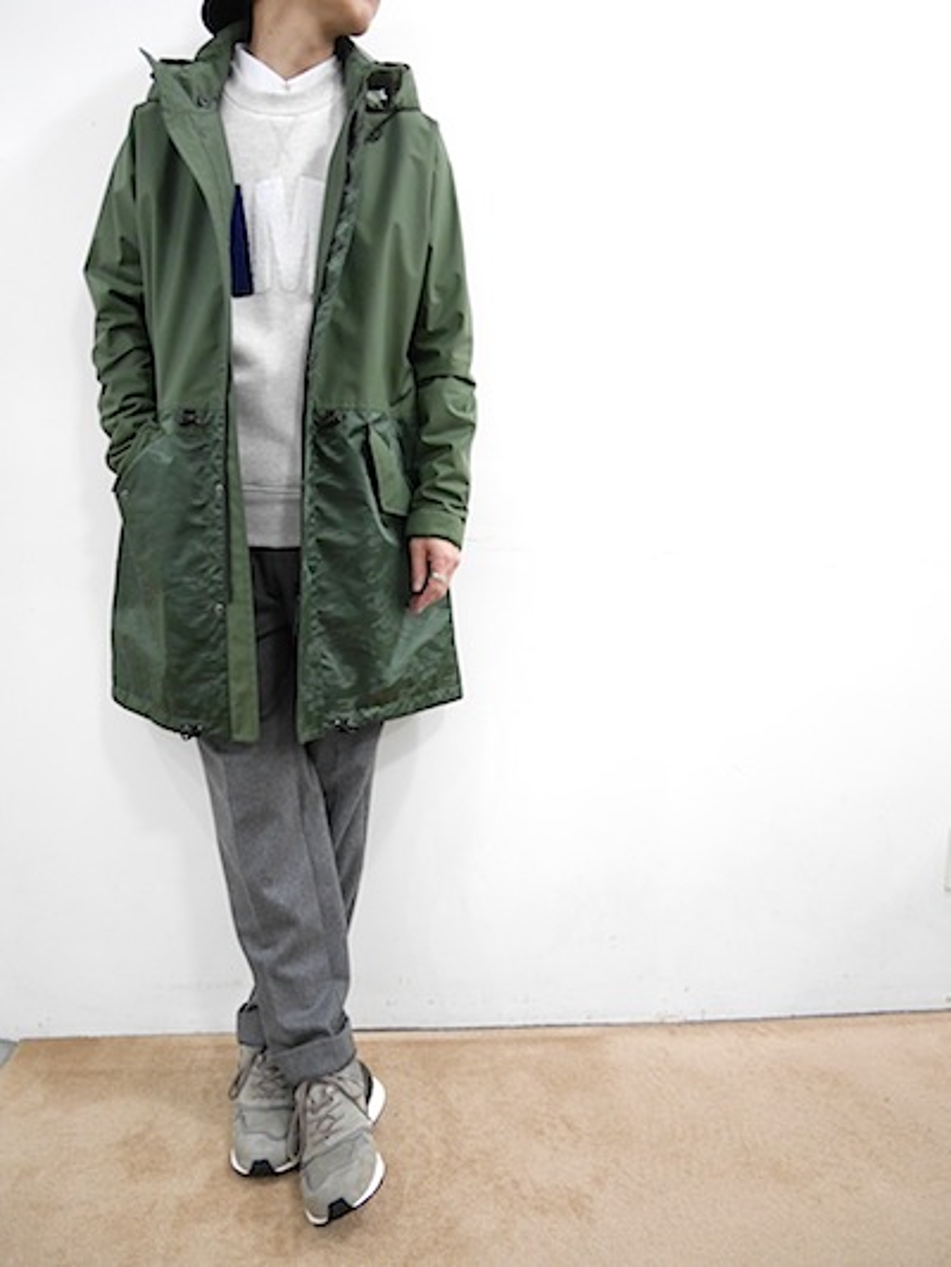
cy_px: 634
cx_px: 476
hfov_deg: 53.1
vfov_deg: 67.3
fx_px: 952
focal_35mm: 26
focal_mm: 13
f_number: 3.5
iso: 1250
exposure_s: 1/60
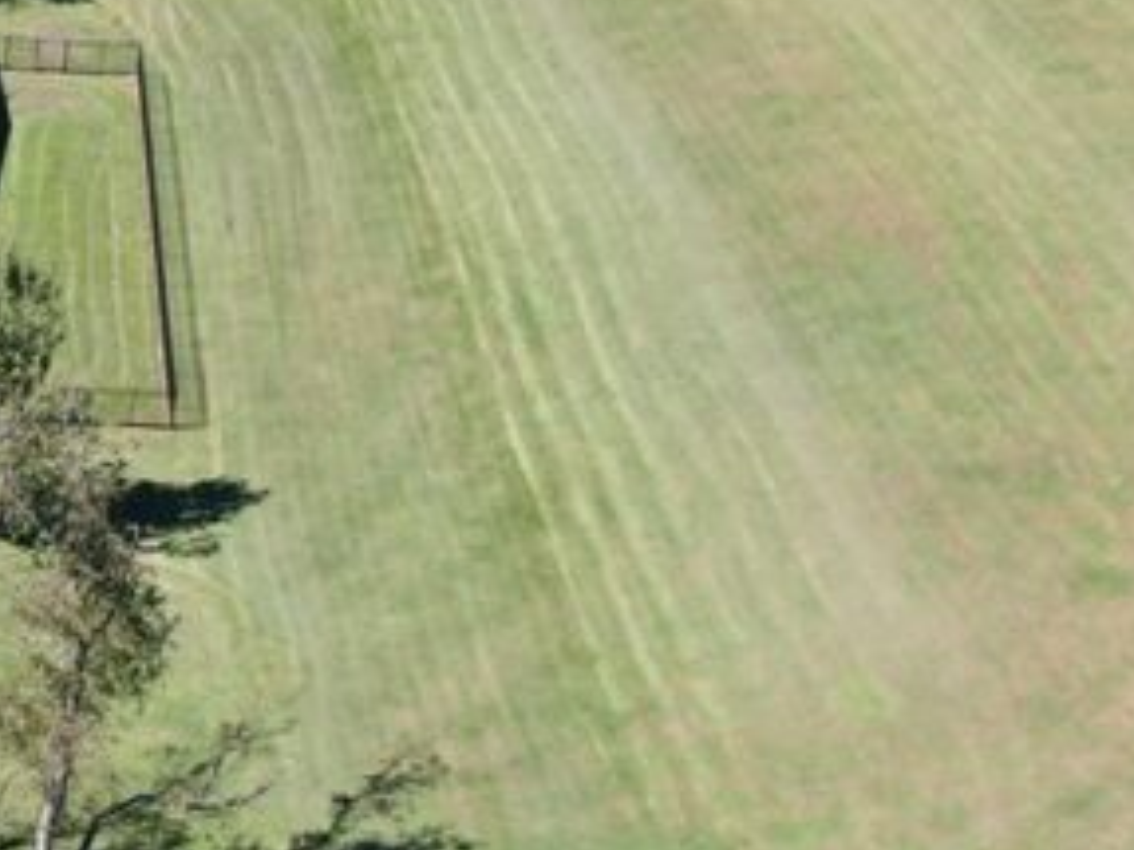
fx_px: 2194
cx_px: -300
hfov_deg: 25.4
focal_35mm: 67
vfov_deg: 21.8
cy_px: 269
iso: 110
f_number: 2.8
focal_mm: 4.39
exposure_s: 1/500
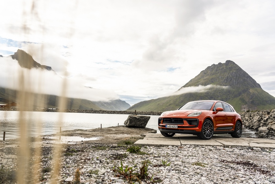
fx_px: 222
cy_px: 92
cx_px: 138
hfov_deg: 63.6
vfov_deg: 45.0
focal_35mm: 29
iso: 50
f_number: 4
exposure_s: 1/640
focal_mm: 29
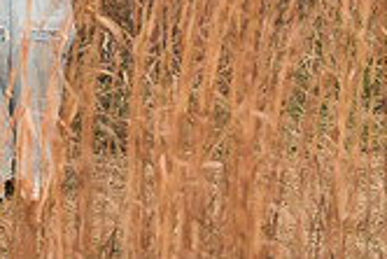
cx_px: -201
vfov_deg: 8.6
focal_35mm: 153
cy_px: -206
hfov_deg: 12.7
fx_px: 1646
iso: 800
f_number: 3.2
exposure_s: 1/2500
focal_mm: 42
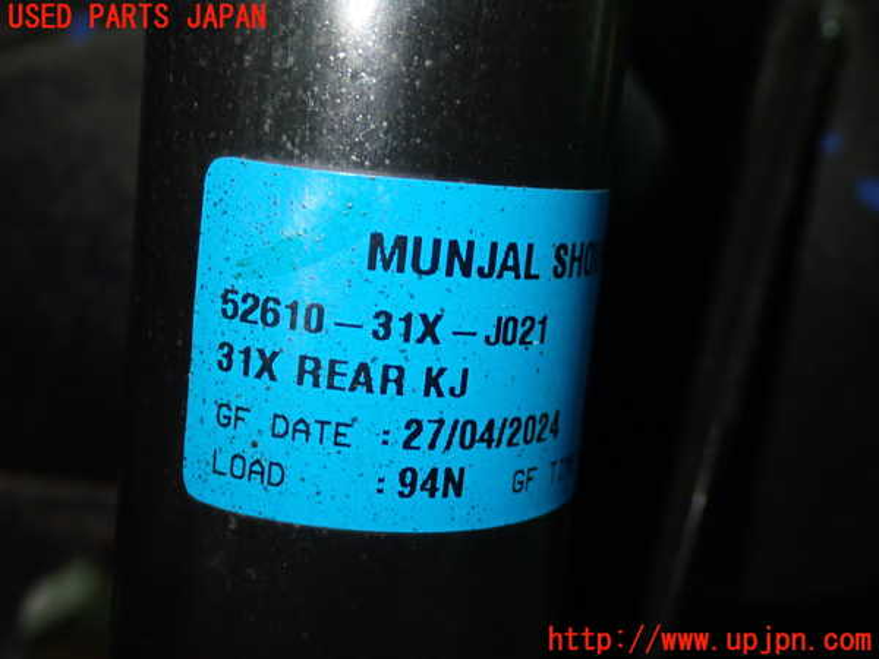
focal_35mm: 50
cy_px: 330
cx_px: 440
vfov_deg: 29.1
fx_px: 1270
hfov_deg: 38.2
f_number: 3.2
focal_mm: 9.01
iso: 500
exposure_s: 1/50
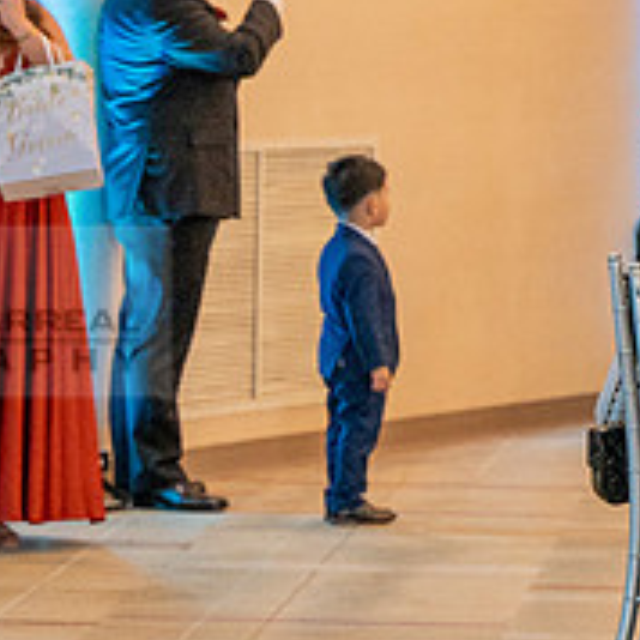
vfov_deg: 6.9
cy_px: 413
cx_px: -446
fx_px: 5334
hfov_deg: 6.7
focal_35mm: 255
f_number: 3.2
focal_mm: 70
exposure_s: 1/200
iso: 1600
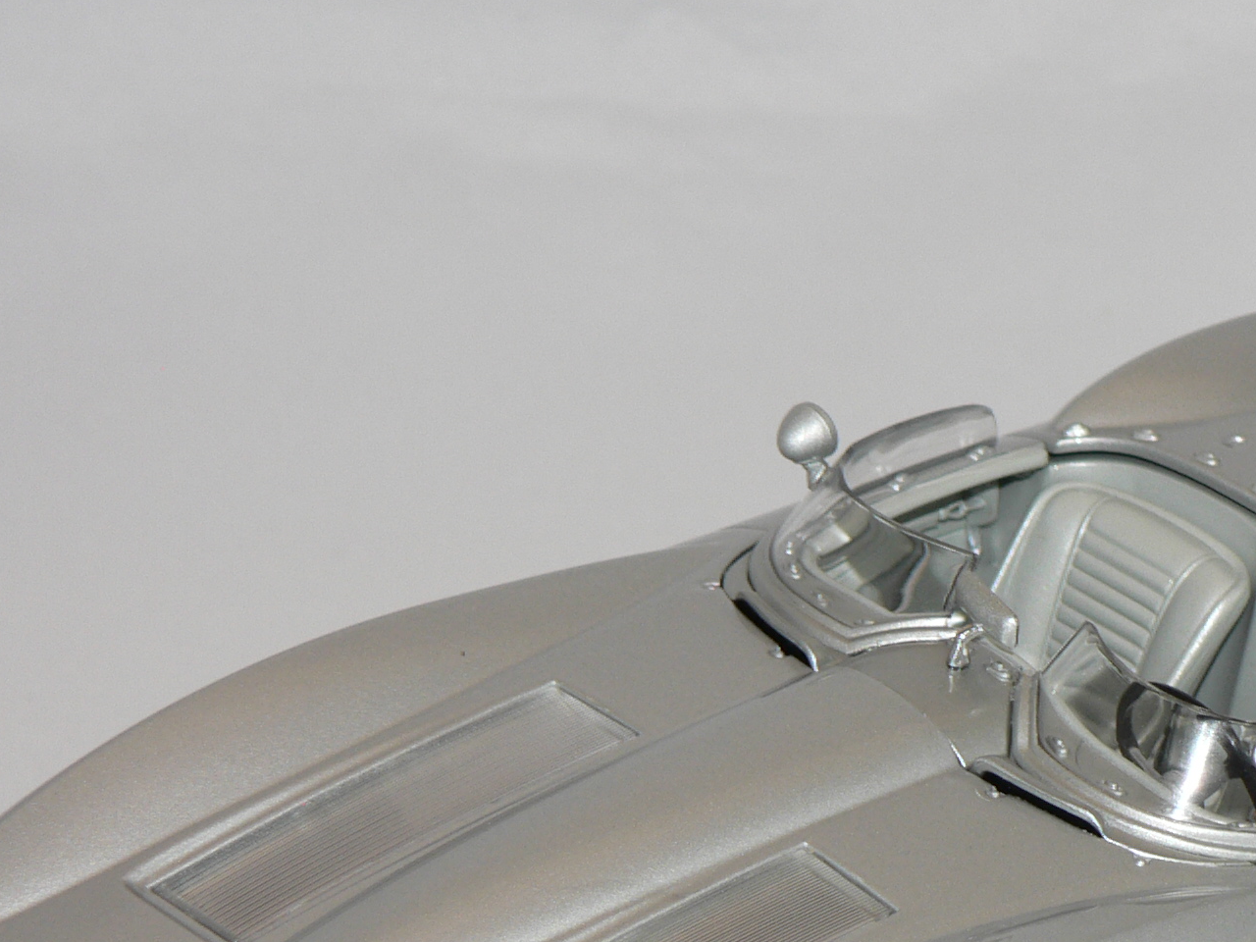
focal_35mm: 174
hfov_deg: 11.3
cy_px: 874
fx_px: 6313
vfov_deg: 8.5
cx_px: 931
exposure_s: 1/60
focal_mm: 14.5
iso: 80
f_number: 3.2
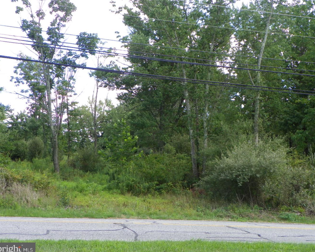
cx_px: 165
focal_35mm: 51
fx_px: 475
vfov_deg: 29.7
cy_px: 127
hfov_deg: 36.7
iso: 64
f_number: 3.2
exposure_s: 1/160
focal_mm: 8.5
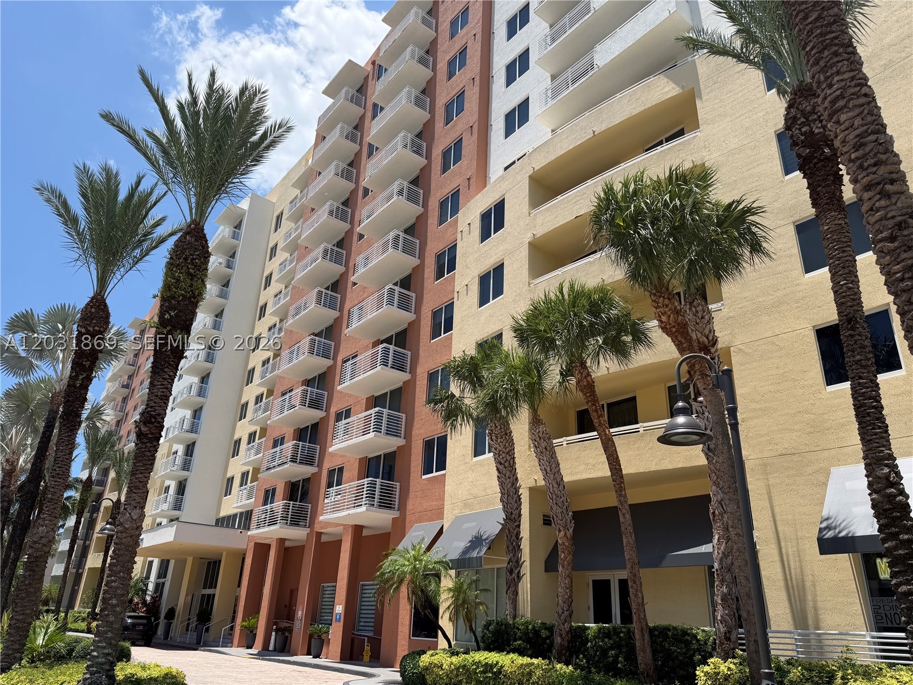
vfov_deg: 56.8
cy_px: 342
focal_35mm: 24
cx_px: 456
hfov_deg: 71.6
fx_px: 633
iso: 80
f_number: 1.78
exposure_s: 1/4673
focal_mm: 6.76
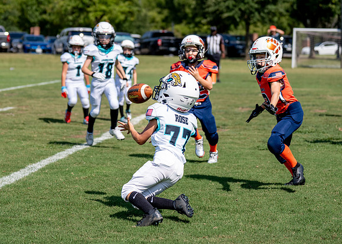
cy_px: 74
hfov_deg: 19.0
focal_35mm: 105
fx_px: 1023
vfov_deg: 13.6
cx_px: 142
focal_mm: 70
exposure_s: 1/4000
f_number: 2.8
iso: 200
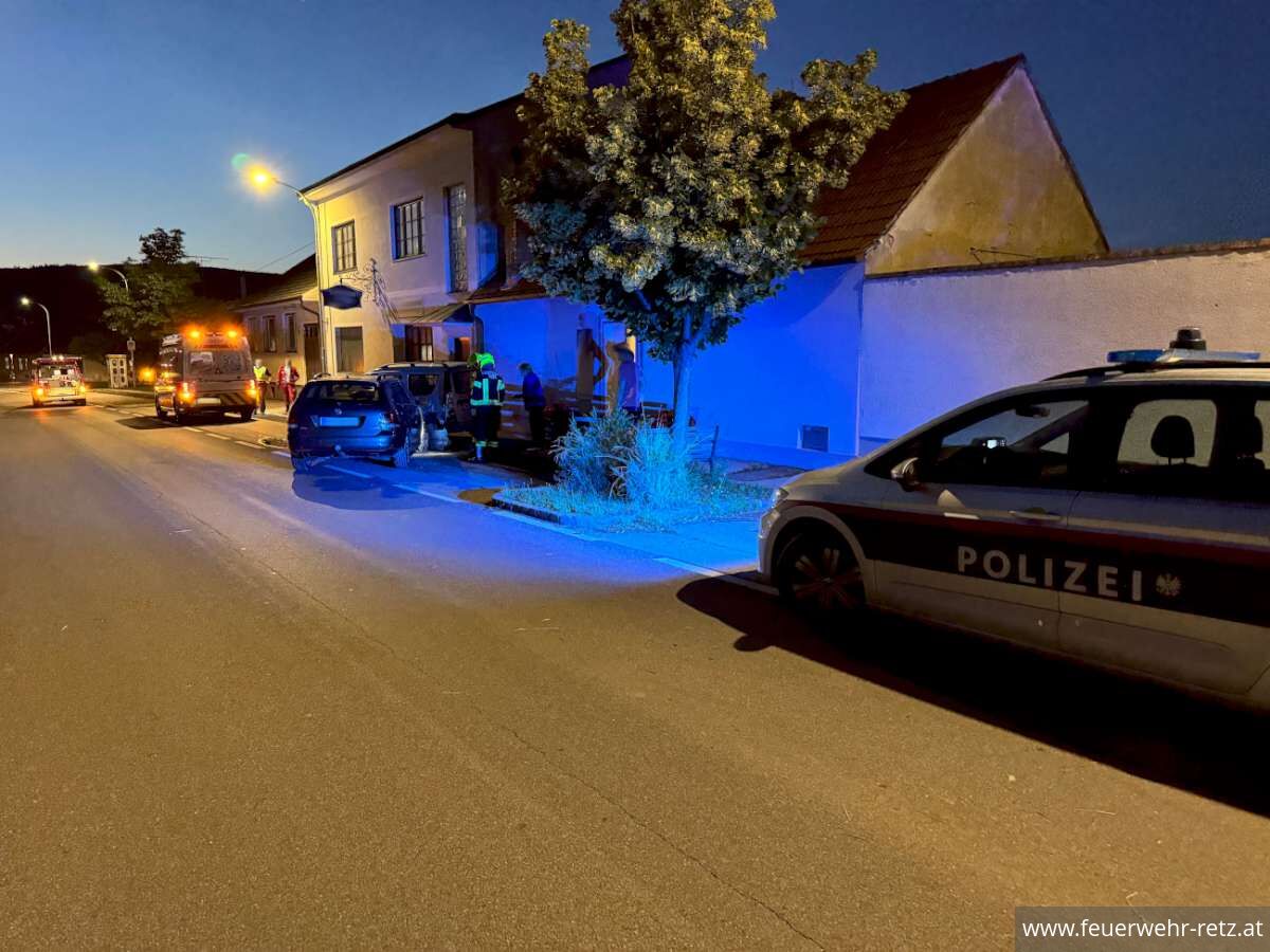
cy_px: 476
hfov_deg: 71.6
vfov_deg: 56.8
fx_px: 881
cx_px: 635
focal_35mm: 24
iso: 1000
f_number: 1.78
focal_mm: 6.76
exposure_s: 1/31
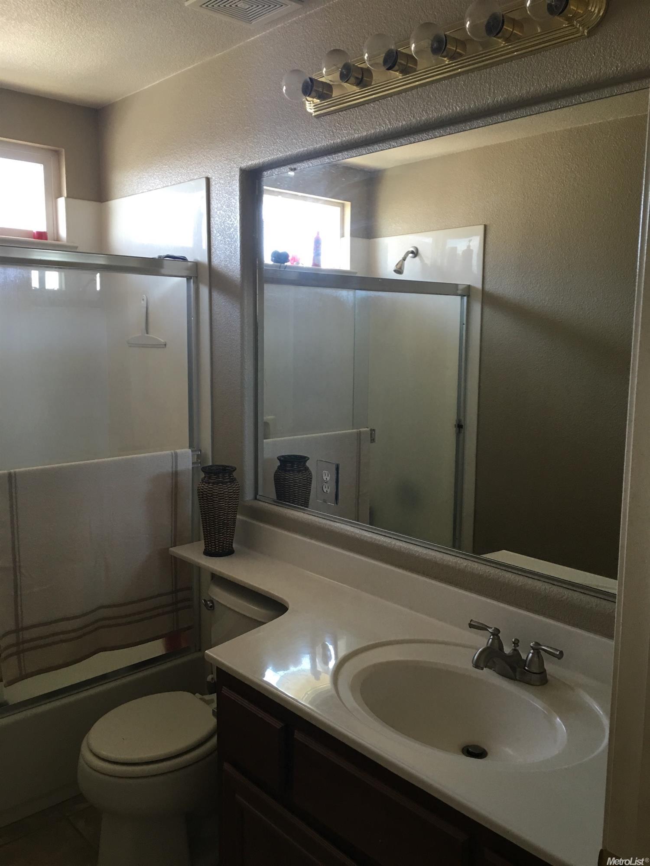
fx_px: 726
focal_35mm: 29
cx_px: 325
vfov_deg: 61.7
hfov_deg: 48.2
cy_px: 433
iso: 40
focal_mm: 4.15
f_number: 2.2
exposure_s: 1/15
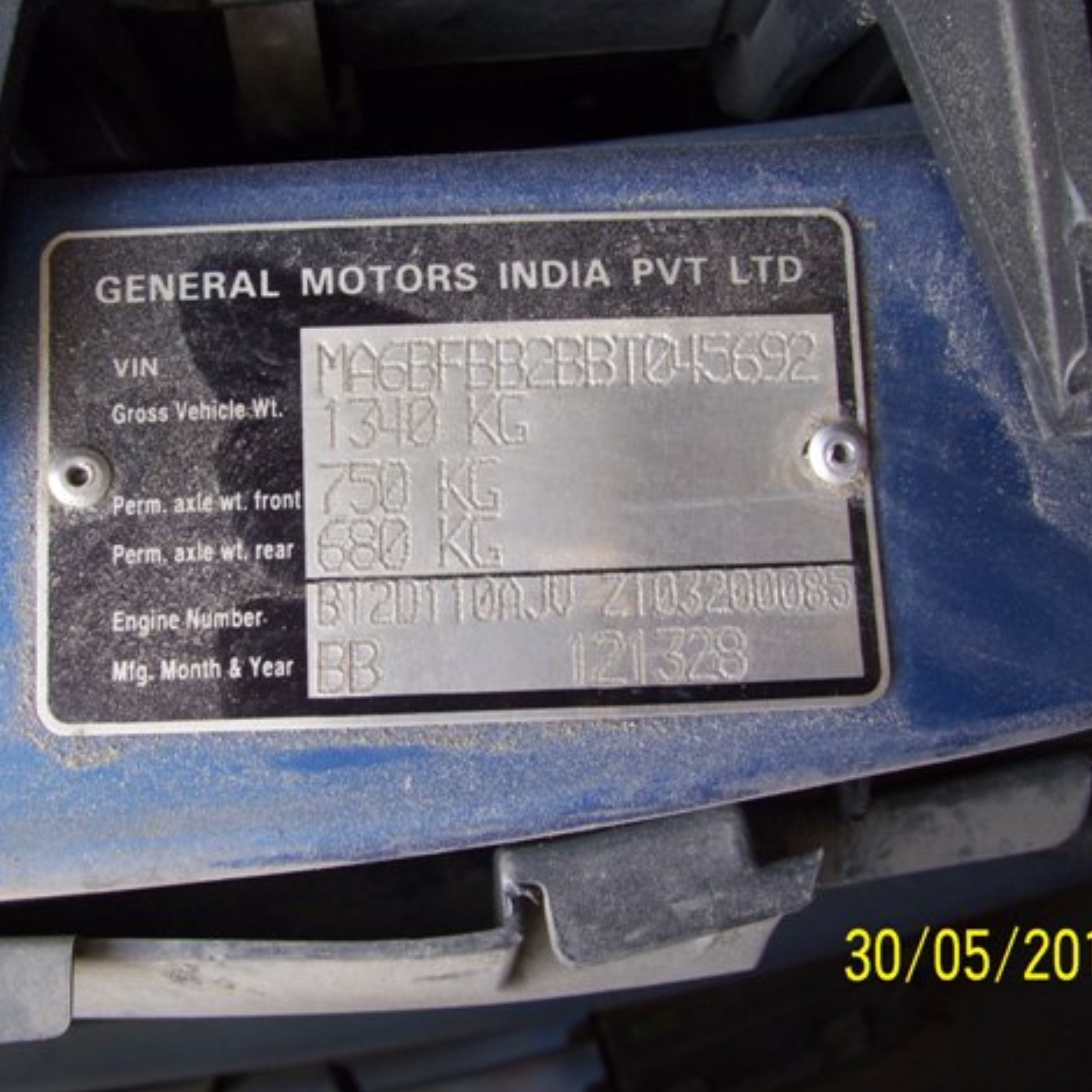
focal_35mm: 41
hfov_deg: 40.8
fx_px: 1463
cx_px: 470
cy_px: 536
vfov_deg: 40.9
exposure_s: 1/30
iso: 80
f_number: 2.9
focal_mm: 5.7
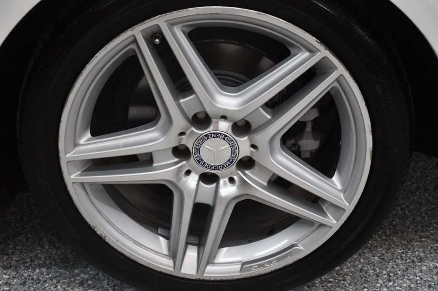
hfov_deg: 27.0
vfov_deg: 18.2
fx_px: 912
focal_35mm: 75
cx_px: 219
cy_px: 146
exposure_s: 1/125
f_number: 4.8
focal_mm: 50
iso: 2200
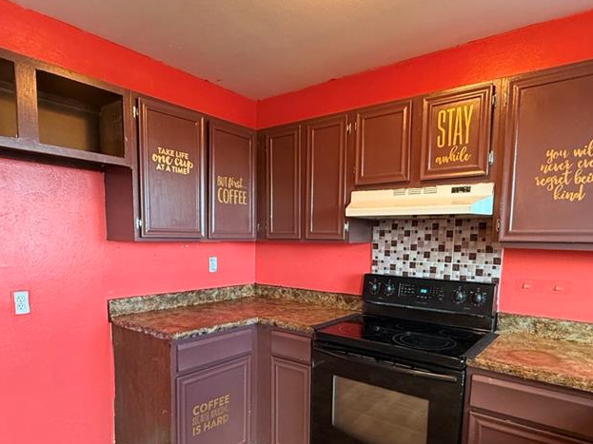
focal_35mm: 23
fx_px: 394
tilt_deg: -5.4
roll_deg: -0.8
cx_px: 299
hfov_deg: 73.9
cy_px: 280
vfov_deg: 58.1
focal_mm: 2.22
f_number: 2.2
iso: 400
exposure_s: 1/60
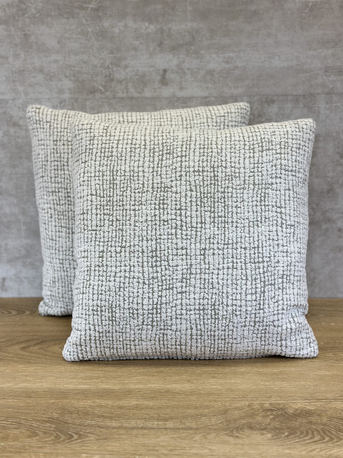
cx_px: 172
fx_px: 634
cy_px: 229
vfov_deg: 39.7
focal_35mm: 48
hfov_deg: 30.3
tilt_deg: -15.0
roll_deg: +1.0
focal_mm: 6.86
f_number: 1.78
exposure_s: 1/235
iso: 80
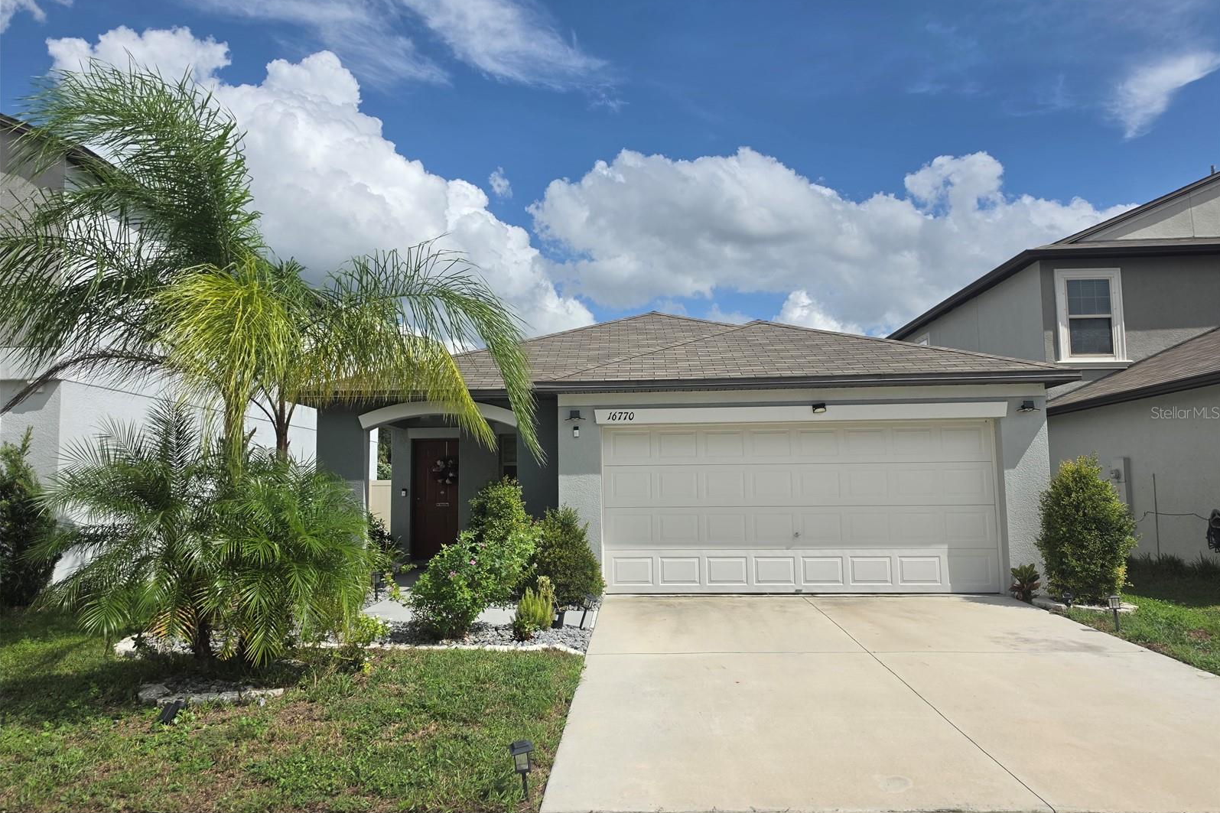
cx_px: 611
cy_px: 412
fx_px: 813
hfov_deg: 73.7
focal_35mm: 24
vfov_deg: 53.1
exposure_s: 1/7939
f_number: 1.4
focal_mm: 6.5
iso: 40
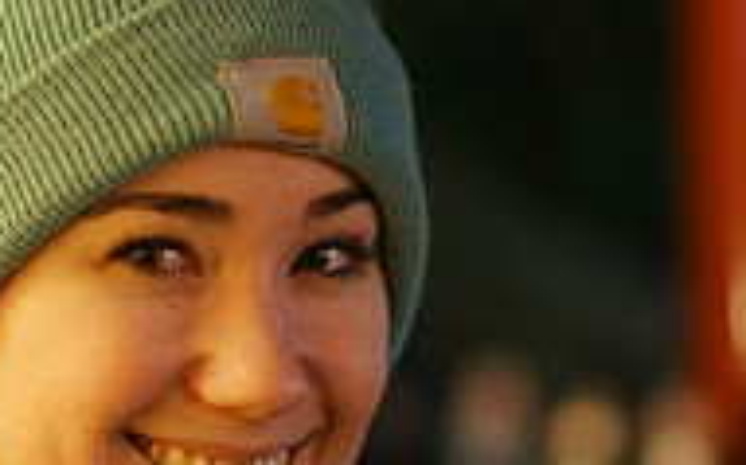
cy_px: 223
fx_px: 3880
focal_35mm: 191
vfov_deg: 6.9
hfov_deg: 10.9
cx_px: 85
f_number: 1.8
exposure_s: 1/50
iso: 6400
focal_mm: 55
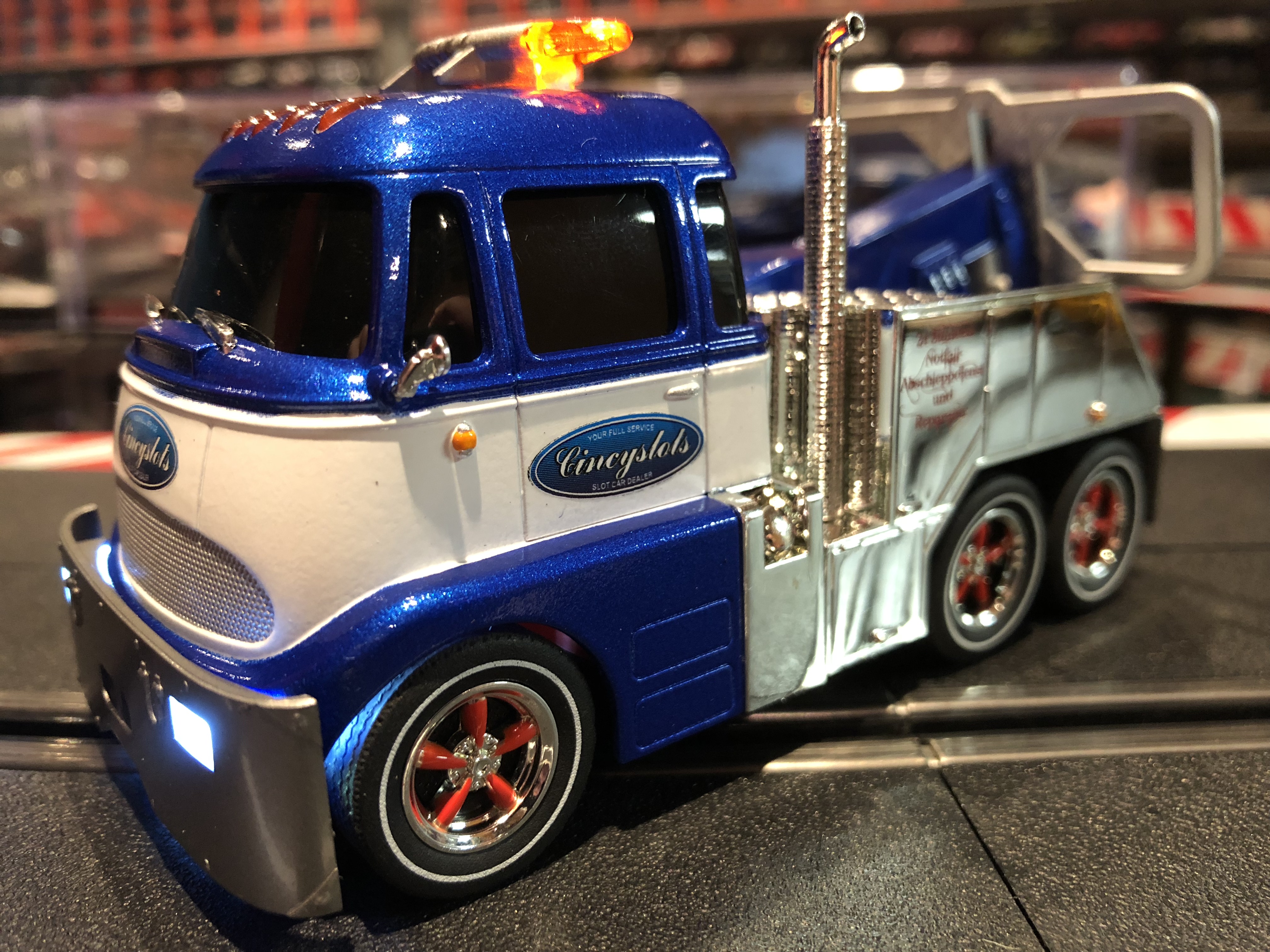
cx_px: 635
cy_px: 476
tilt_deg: -15.1
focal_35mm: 28
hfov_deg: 63.4
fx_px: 1027
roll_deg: -0.8
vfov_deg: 49.7
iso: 100
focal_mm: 3.99
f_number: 1.8
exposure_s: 1/10
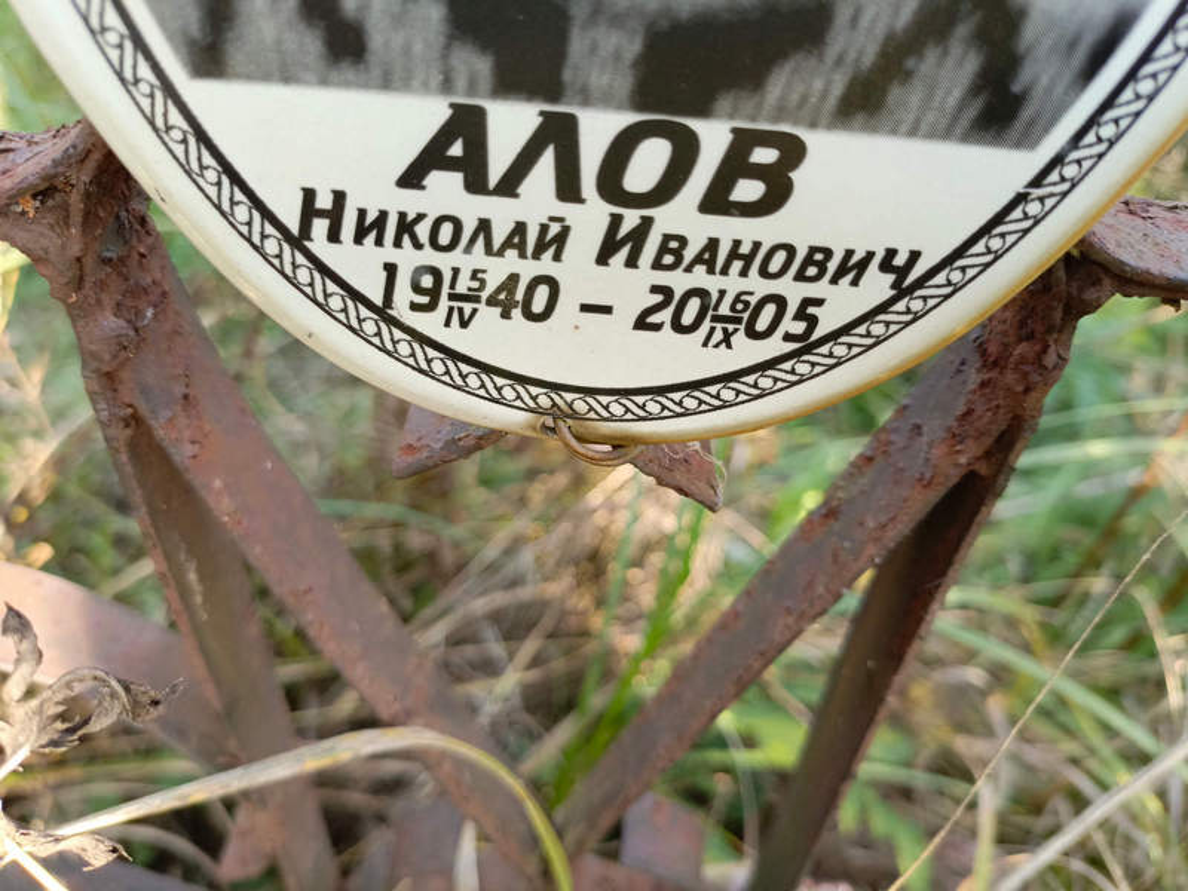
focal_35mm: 25
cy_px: 446
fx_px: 858
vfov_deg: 54.9
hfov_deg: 69.4
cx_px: 594
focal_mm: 4.76
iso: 145
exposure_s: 1/100
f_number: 1.69
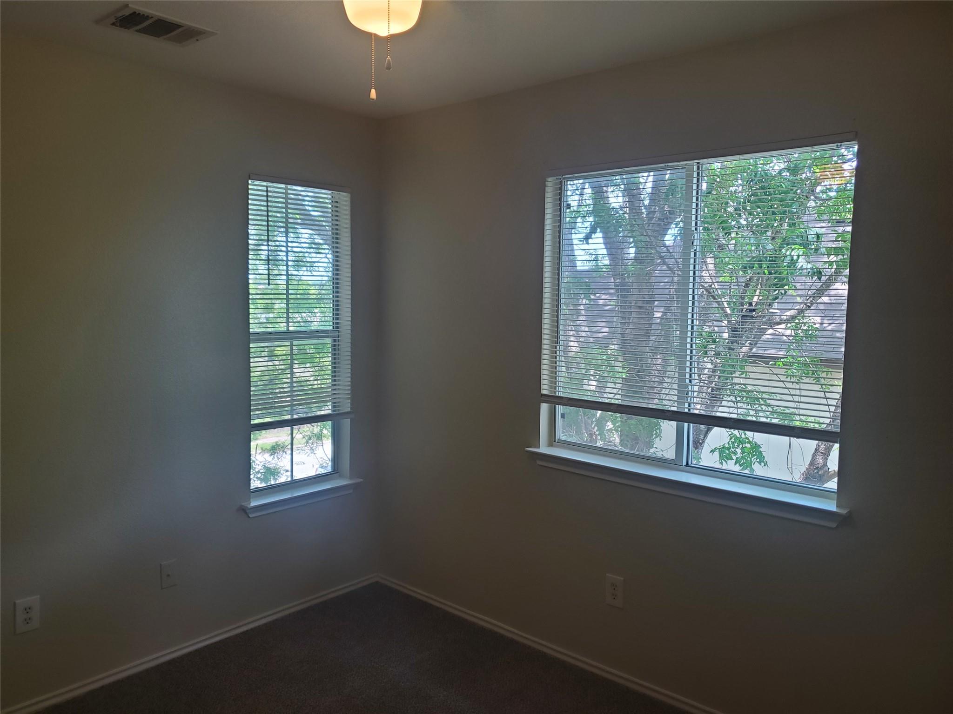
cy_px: 357
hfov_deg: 67.3
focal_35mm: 26
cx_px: 476
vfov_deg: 53.1
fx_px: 716
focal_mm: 4.3
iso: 64
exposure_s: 1/120
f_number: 1.5
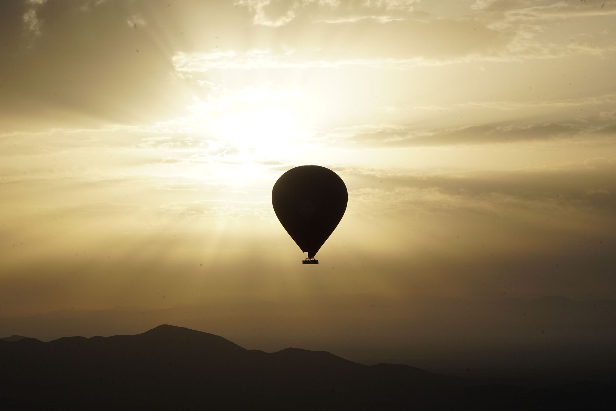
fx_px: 2054
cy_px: 206
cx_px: 308
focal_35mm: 120
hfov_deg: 17.1
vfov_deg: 11.4
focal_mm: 120
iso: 800
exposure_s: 1/1000
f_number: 22
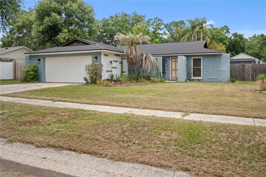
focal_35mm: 30
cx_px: 133
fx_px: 222
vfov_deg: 43.6
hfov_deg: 61.9
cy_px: 88
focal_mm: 30
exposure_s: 1/320
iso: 100
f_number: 4
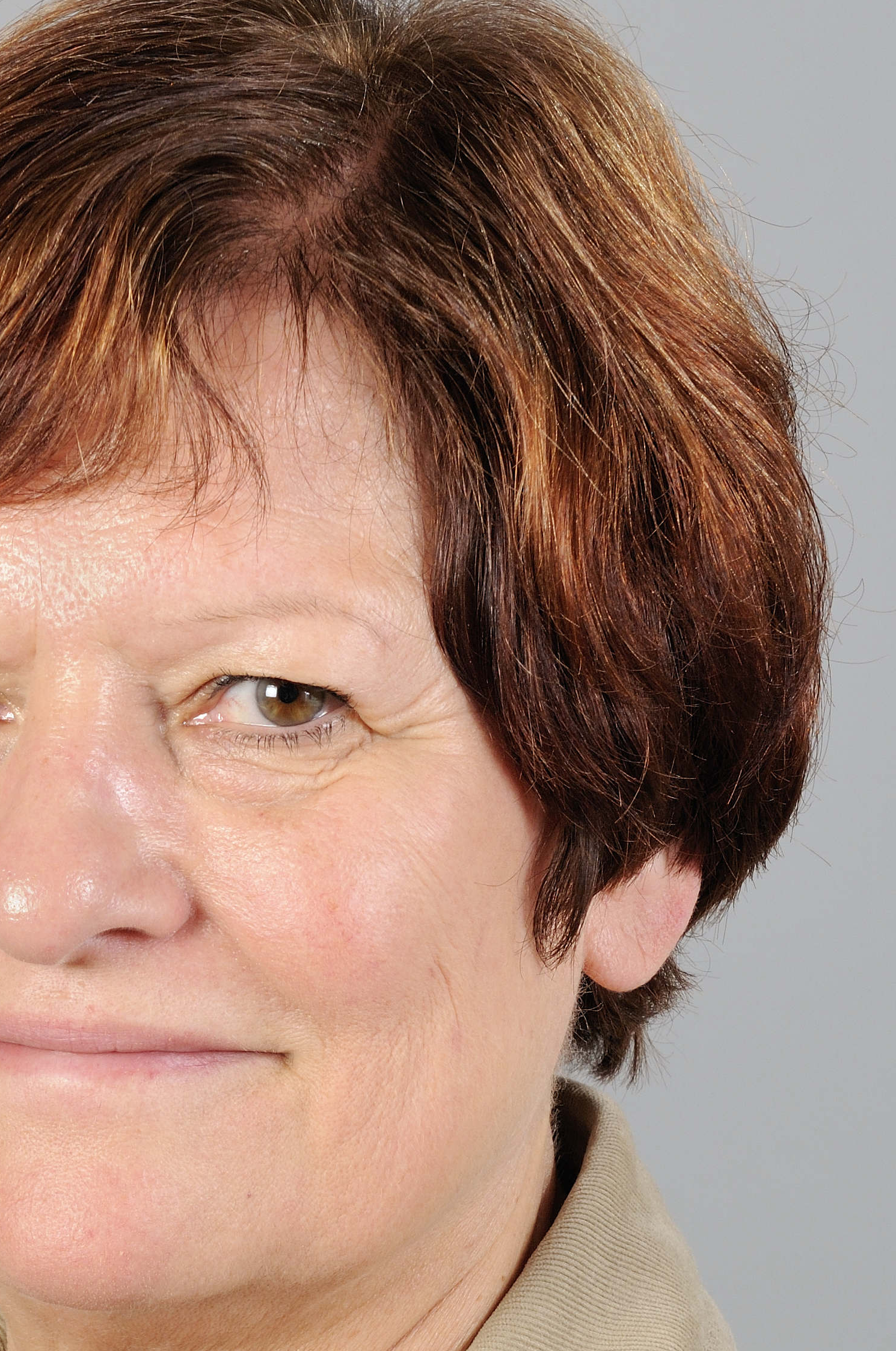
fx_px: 6439
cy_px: 1010
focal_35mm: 172
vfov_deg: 11.9
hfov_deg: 7.9
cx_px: 189
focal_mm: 60
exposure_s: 1/160
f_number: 11
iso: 200
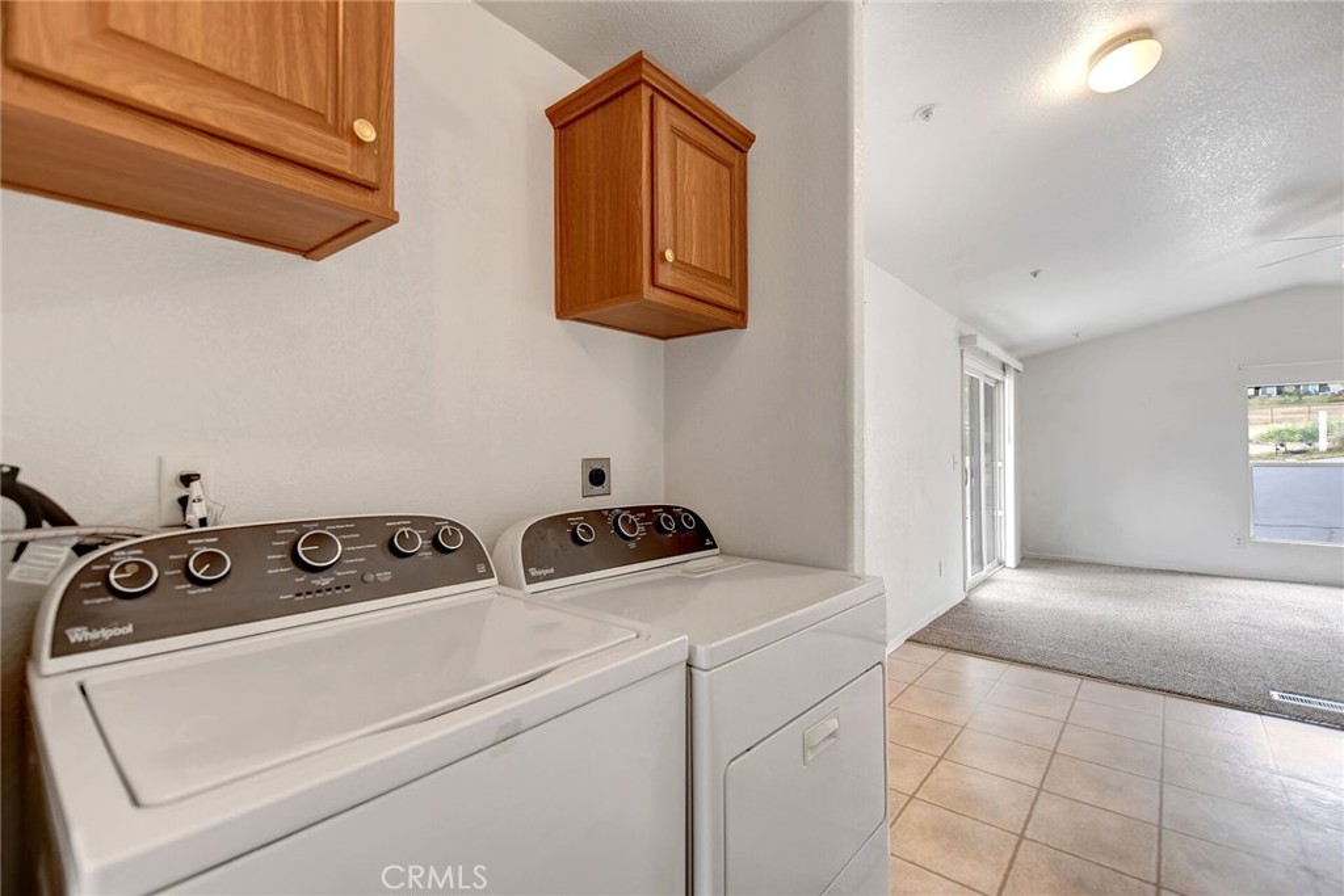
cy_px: 448
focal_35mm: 15
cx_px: 672
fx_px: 560
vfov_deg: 77.3
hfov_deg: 100.4
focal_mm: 10
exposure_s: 1/60
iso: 400
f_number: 4
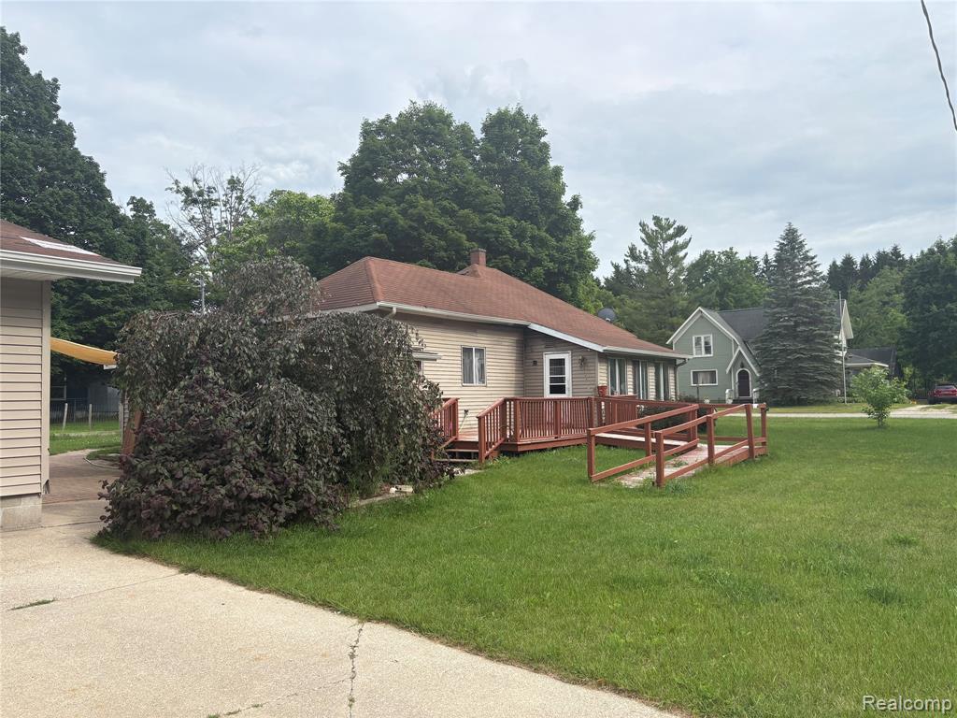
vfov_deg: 53.1
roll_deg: +1.6
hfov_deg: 67.3
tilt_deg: +4.1
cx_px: 478
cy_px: 359
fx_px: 719
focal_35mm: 26
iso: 50
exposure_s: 1/2208
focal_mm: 5.96
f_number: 1.6
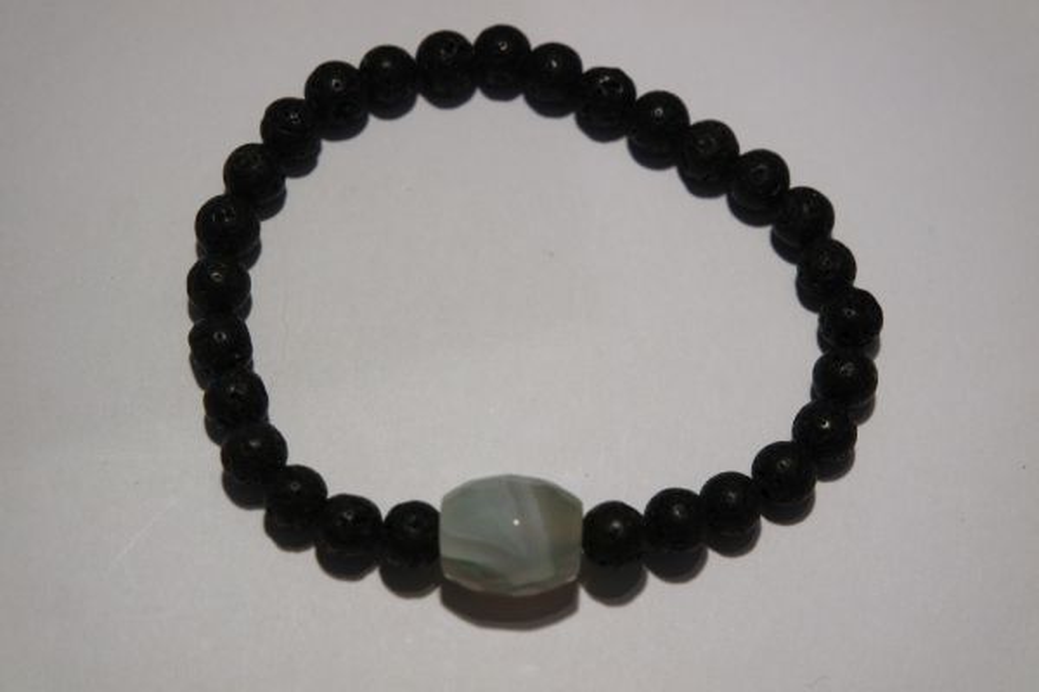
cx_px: 520
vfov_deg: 18.7
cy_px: 346
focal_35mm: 73
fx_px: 2107
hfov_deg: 27.7
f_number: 5.6
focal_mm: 48
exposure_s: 1/80
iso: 800
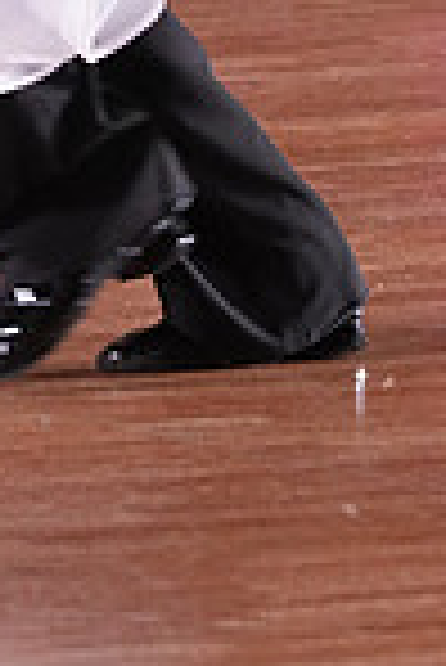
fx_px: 14516
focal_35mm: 783
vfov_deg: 2.6
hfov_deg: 1.8
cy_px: -603
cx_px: -88
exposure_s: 1/200
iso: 4000
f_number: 5
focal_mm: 200
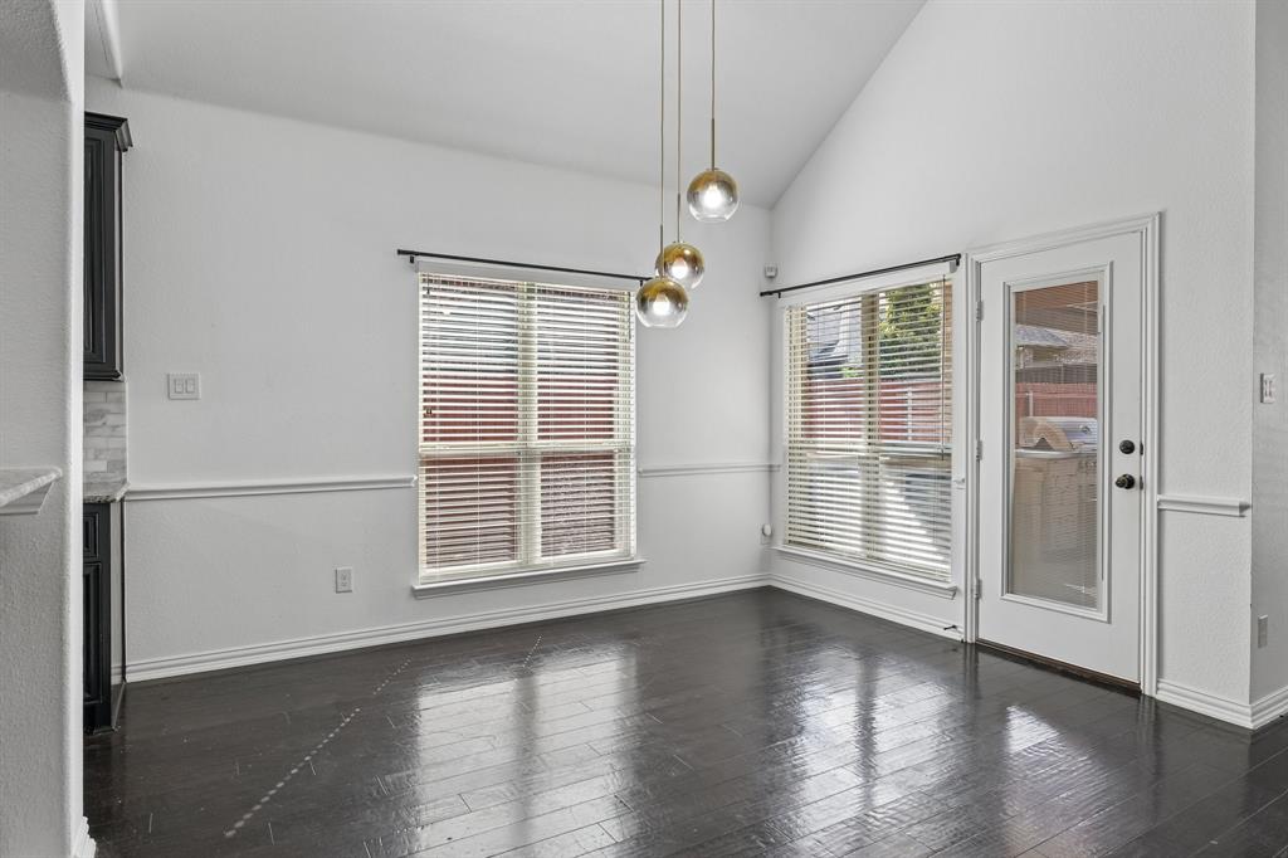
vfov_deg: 59.5
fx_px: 751
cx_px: 644
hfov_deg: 81.2
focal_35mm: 21
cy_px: 429
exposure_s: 1/200
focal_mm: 21
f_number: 8
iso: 400
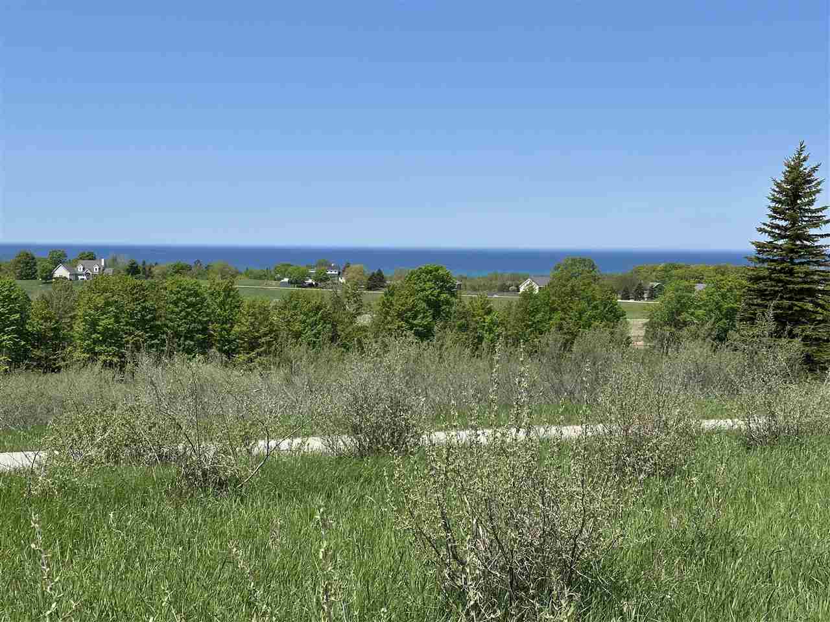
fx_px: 1151
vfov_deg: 30.3
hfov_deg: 39.7
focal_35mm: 48
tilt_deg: -2.1
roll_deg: -1.1
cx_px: 415
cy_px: 311
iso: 64
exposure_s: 1/4184
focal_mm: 6.86
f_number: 1.78
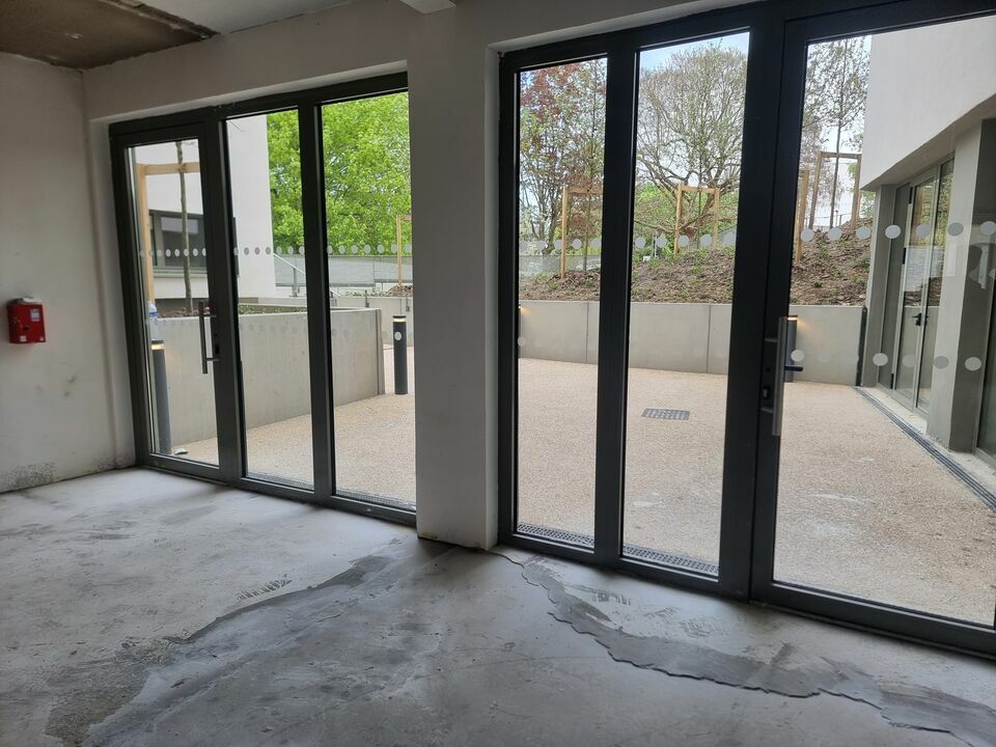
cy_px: 374
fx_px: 691
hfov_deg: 71.6
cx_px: 498
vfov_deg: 56.8
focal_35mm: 24
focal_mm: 6.7
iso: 50
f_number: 1.8
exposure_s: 1/138
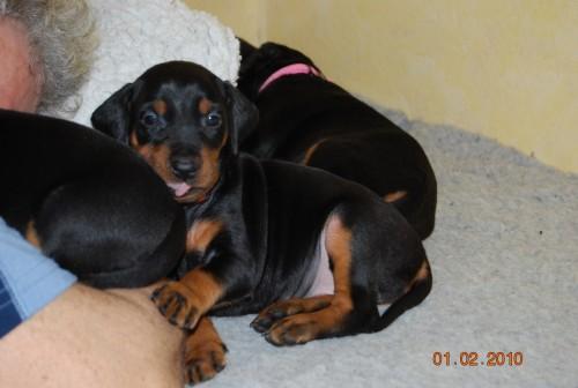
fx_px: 1328
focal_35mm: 82
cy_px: 194
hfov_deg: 24.6
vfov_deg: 16.6
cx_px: 289
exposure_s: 1/60
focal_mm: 55
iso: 200
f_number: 5.6
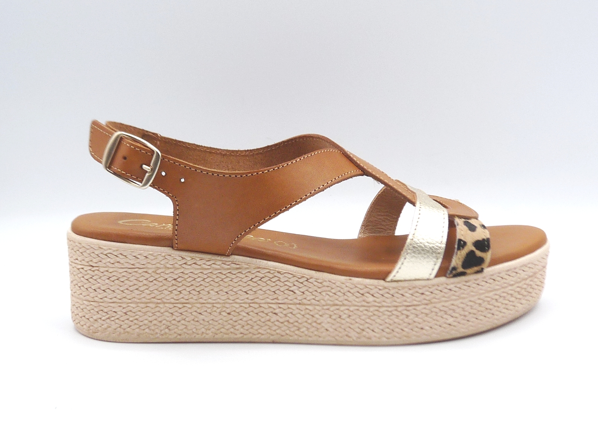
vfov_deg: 29.7
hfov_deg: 38.9
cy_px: 224
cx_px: 299
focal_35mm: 49
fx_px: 846
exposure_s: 1/200
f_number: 4
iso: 100
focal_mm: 4.9
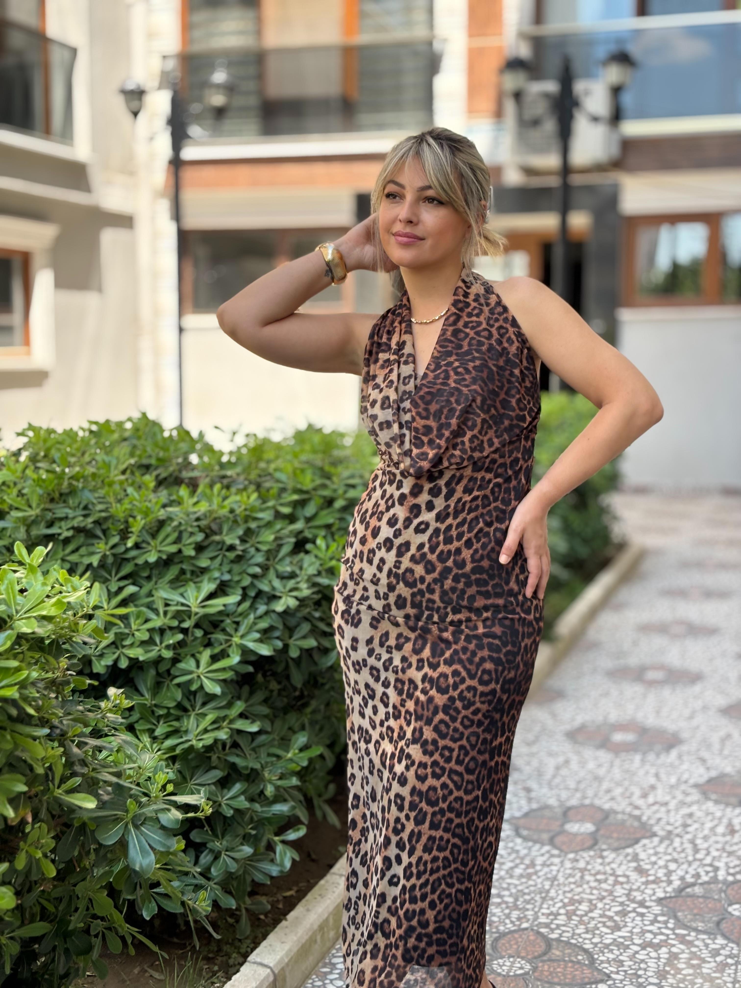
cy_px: 494
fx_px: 1484
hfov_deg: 28.0
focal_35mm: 52
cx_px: 370
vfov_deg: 36.8
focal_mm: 5.96
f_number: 1.6
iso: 32
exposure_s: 1/327
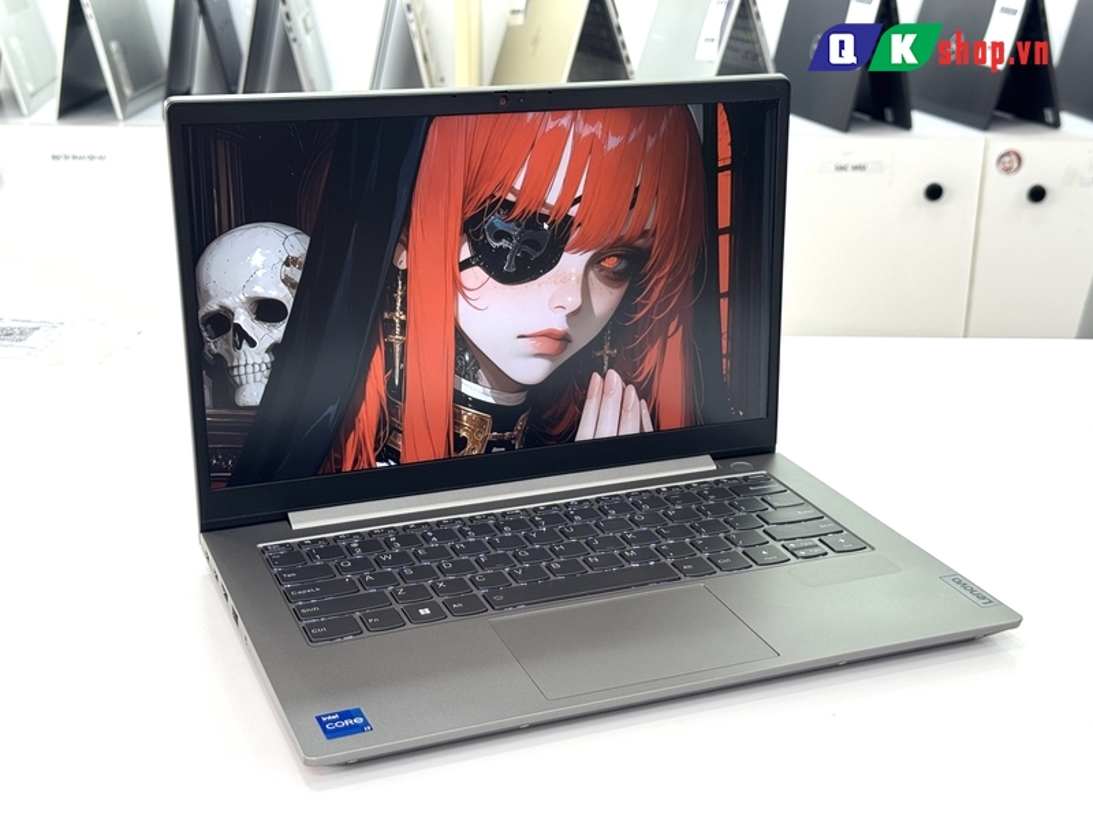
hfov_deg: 39.7
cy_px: 410
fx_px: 1516
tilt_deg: -19.9
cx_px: 546
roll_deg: +0.1
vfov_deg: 30.3
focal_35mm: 48
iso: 64
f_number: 1.78
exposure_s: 1/100
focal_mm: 6.76
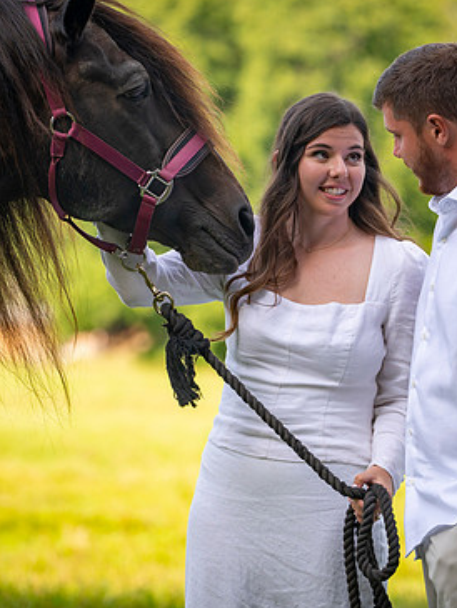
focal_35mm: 213
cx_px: 253
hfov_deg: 7.0
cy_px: 295
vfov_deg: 9.3
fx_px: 3747
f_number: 3.5
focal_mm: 135
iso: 200
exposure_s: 1/1250
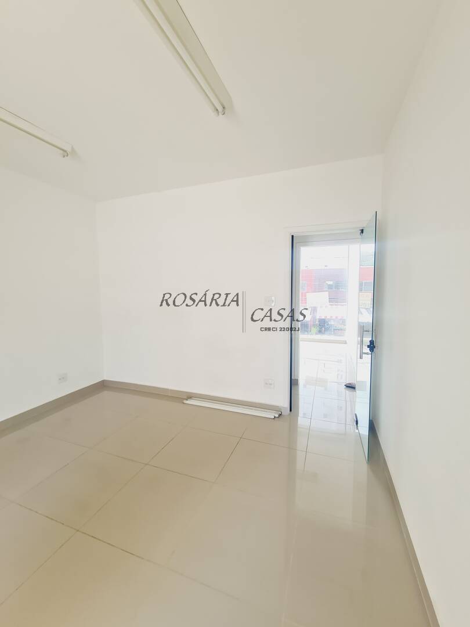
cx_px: 235
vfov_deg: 106.2
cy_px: 314
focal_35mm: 13
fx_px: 235
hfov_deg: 89.9
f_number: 2.2
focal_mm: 2.2
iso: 64
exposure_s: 1/120
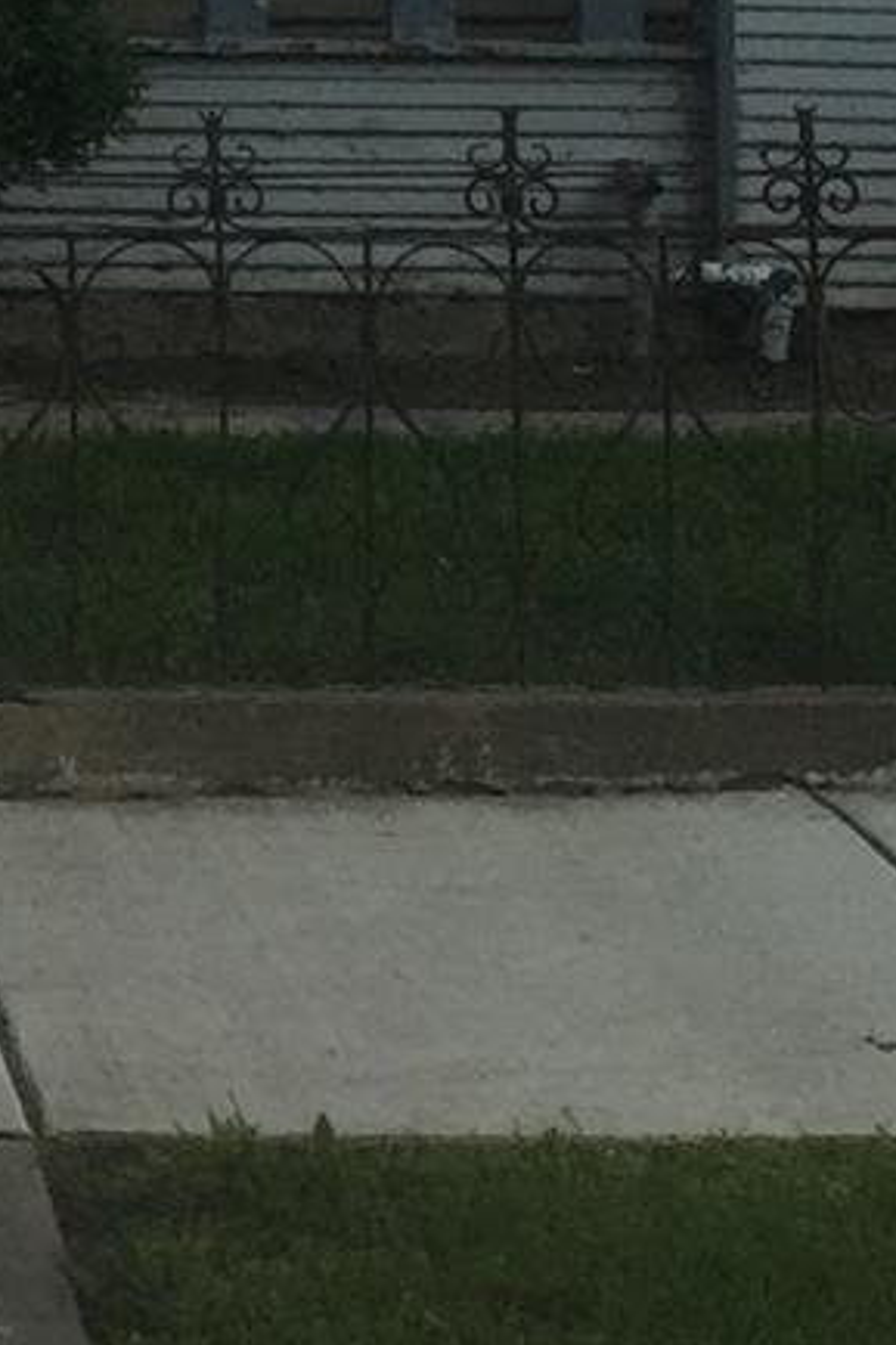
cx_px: -673
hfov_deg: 9.4
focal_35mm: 139
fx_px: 5193
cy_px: -359
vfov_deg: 14.2
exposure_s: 1/412
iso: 32
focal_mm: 4.15
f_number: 2.2
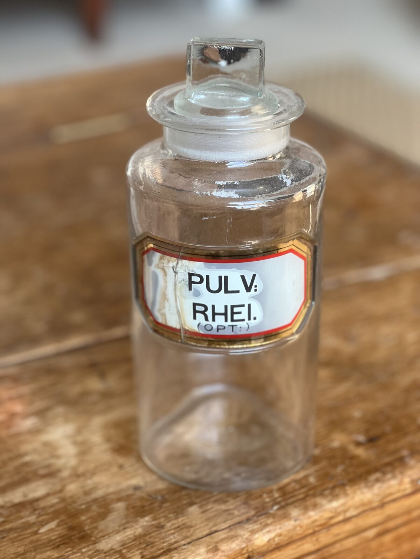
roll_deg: -1.3
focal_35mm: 77
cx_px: 210
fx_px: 1246
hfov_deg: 19.1
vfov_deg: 25.3
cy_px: 280
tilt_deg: -27.9
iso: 200
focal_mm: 9
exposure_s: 1/121
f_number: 2.8
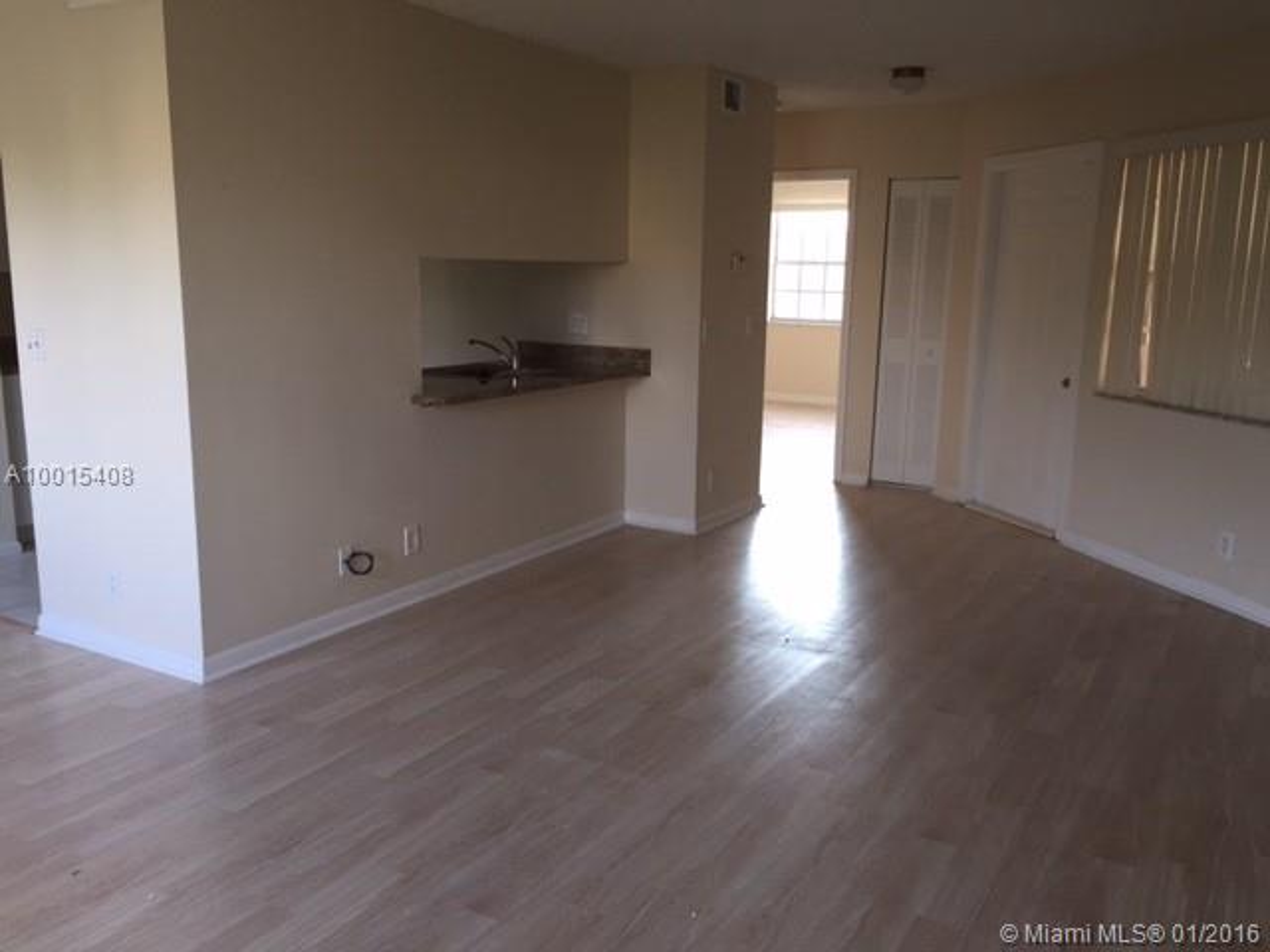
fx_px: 1064
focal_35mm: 29
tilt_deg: -11.8
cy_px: 476
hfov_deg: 61.7
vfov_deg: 48.2
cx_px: 635
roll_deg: -1.8
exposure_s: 1/60
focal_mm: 4.15
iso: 40
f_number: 2.2
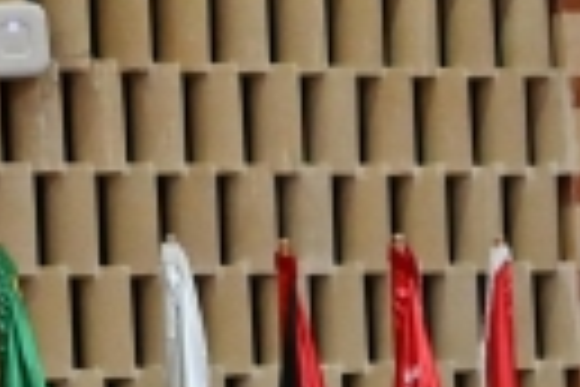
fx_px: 4624
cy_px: 567
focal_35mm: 287
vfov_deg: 4.8
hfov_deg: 7.1
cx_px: 845
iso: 3200
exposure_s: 1/200
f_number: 4.5
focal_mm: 37
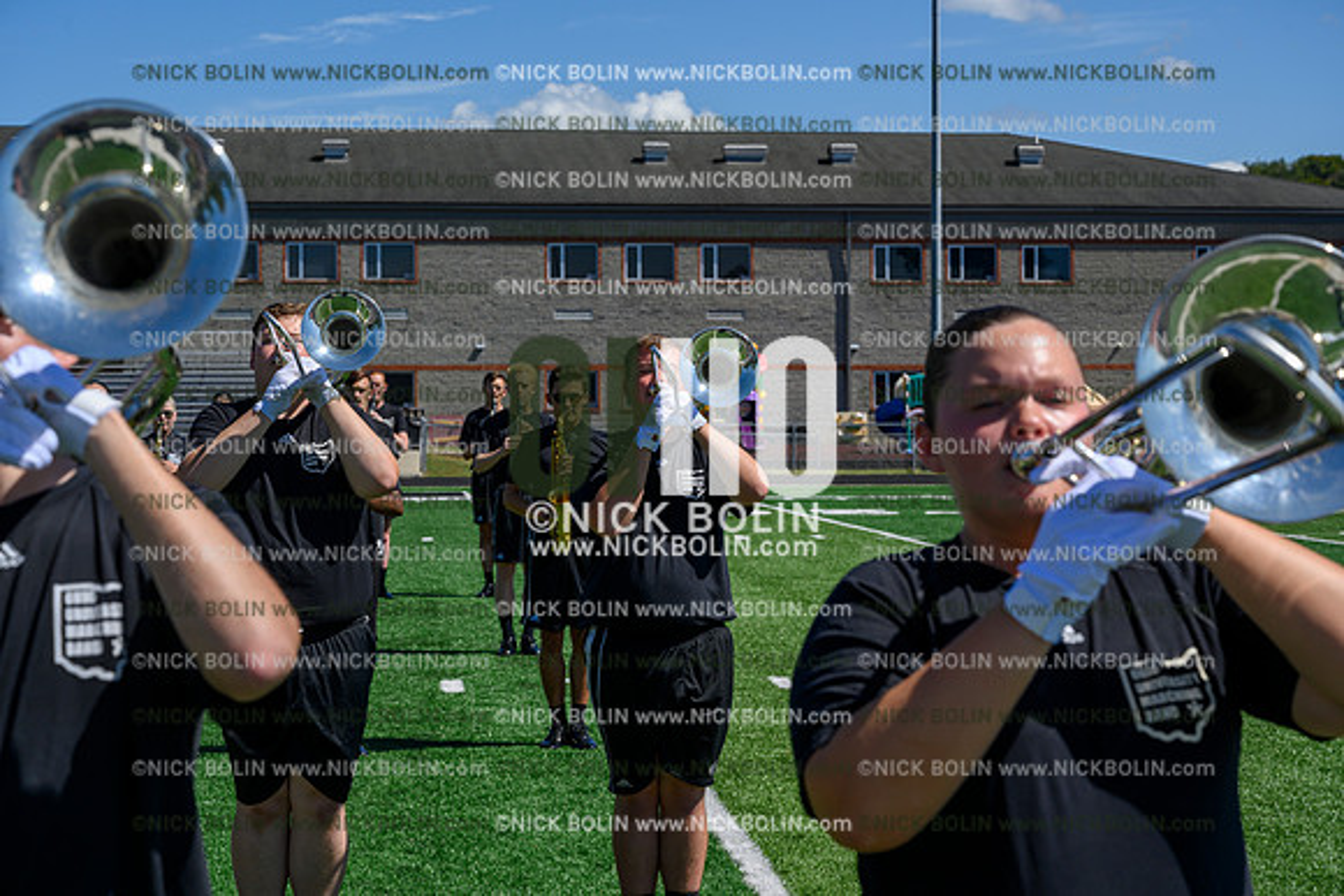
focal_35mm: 70
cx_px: 672
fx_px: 2614
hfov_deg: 28.8
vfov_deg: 19.5
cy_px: 448
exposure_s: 1/640
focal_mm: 70
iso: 160
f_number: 8
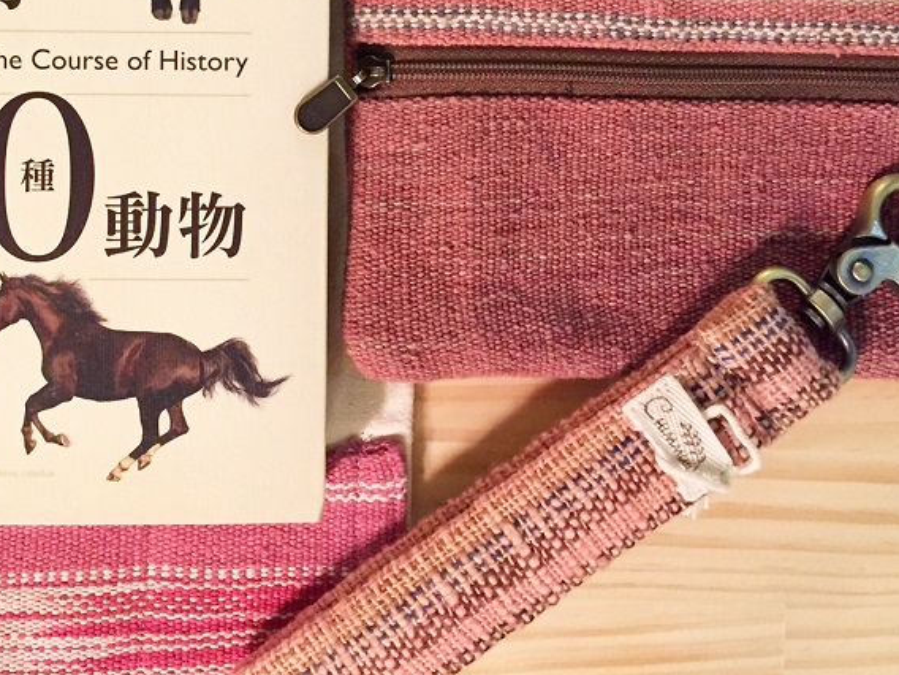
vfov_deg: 28.3
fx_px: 1299
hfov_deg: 38.0
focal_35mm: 50
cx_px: 351
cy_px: 104
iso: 250
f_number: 2.2
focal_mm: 4.15
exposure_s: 1/17
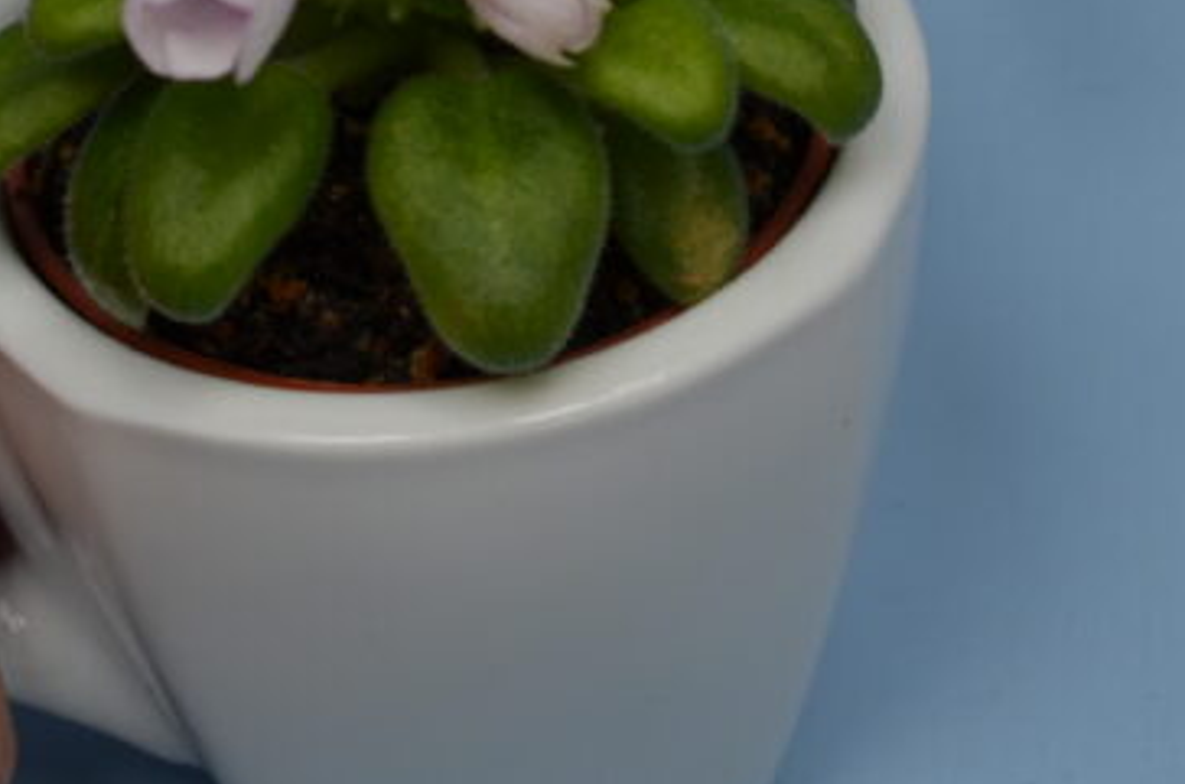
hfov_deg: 12.1
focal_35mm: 169
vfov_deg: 8.0
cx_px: 150
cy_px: -29
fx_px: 5551
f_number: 8
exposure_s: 1/60
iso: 200
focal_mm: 40
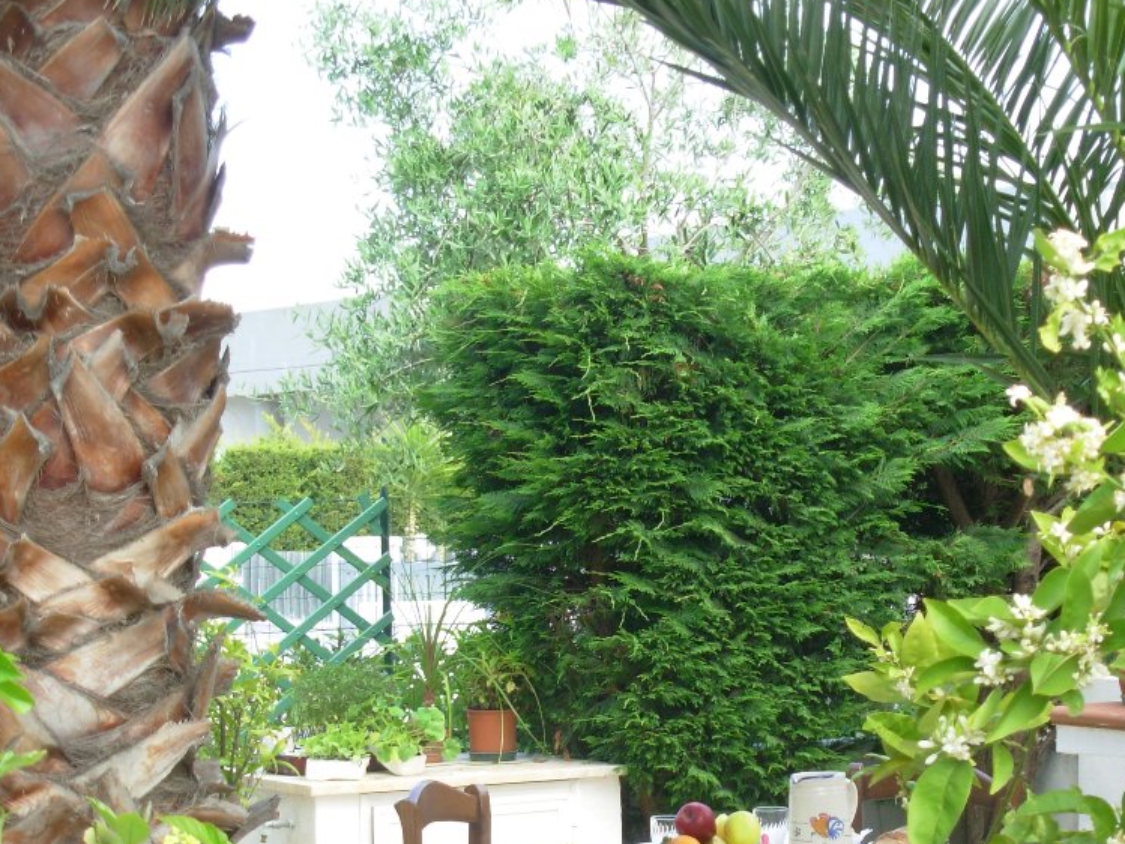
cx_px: 662
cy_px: 544
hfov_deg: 19.2
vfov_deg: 14.5
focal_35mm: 102
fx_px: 3315
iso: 50
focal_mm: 12.5
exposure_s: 1/121
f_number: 3.6
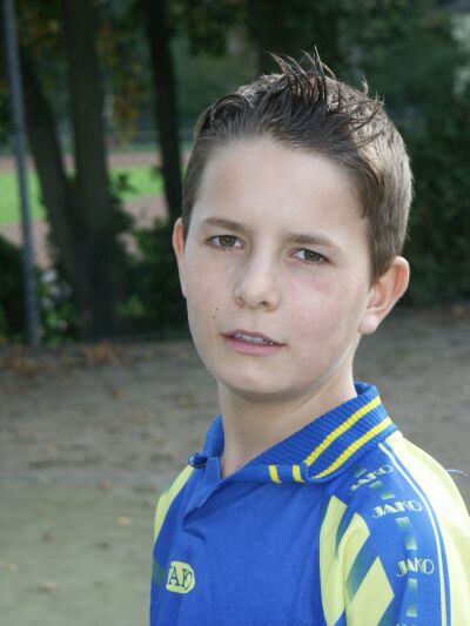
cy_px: 313
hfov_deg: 10.4
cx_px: 235
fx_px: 2588
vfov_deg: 13.8
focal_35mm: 143
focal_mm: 36.14
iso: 200
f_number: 4.5
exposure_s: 1/350
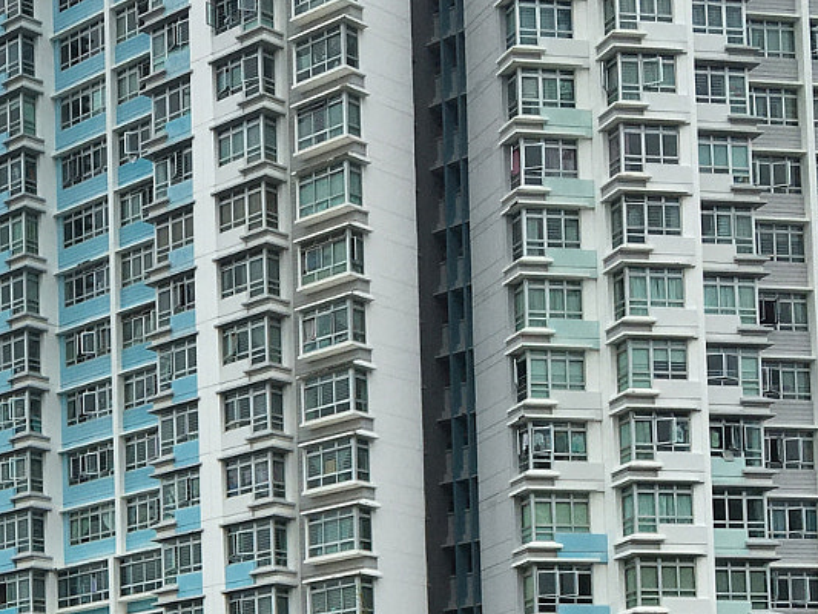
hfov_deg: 21.1
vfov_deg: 16.1
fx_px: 2056
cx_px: -144
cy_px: 810
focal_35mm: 87
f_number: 2.2
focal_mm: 4.15
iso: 25
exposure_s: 1/1538
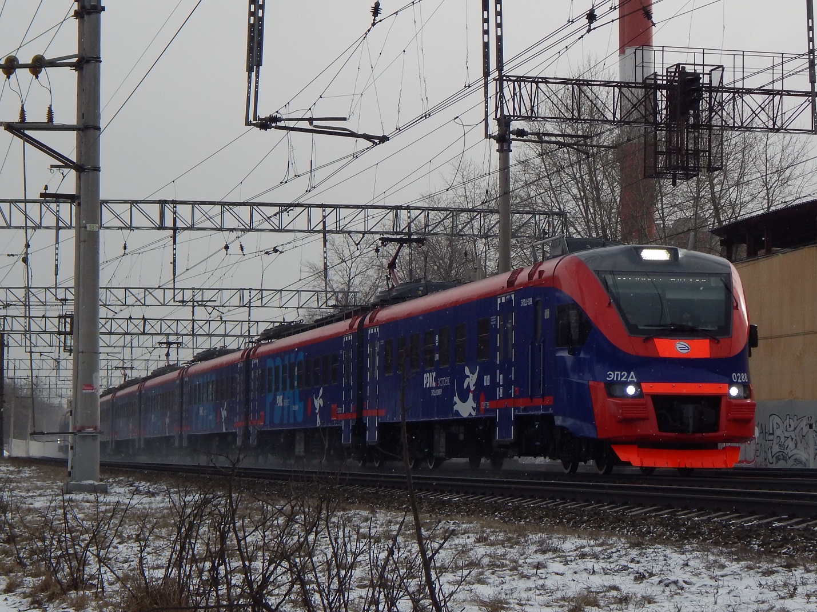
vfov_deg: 19.4
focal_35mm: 76
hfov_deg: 25.7
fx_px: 1793
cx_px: 408
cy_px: 306
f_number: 4.2
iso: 125
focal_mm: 13.5
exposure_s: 1/1000
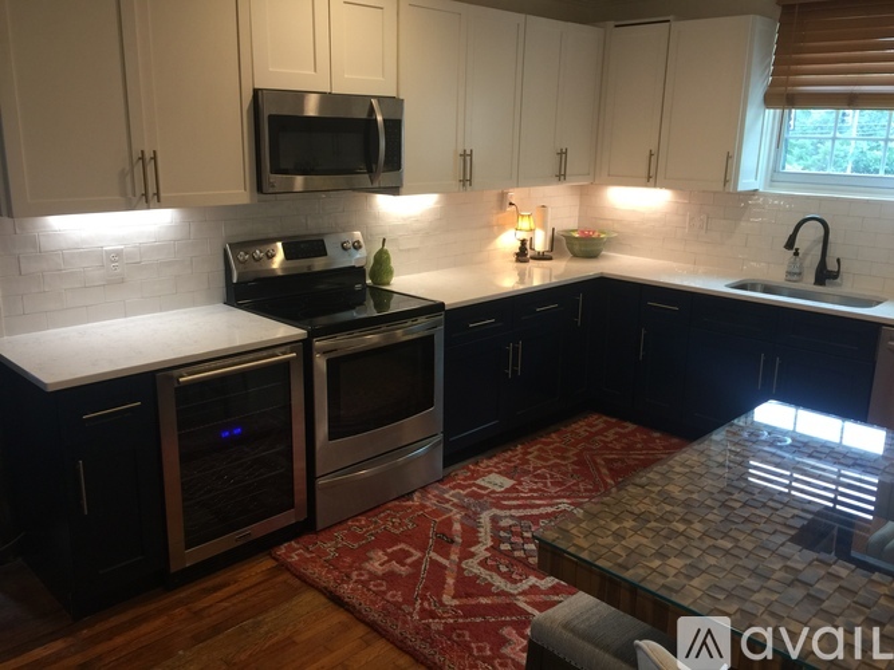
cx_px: 447
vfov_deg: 48.2
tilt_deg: -14.7
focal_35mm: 29
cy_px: 335
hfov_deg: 61.7
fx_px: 749
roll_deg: -2.2
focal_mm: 4.15
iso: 32
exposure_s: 1/15
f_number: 2.2
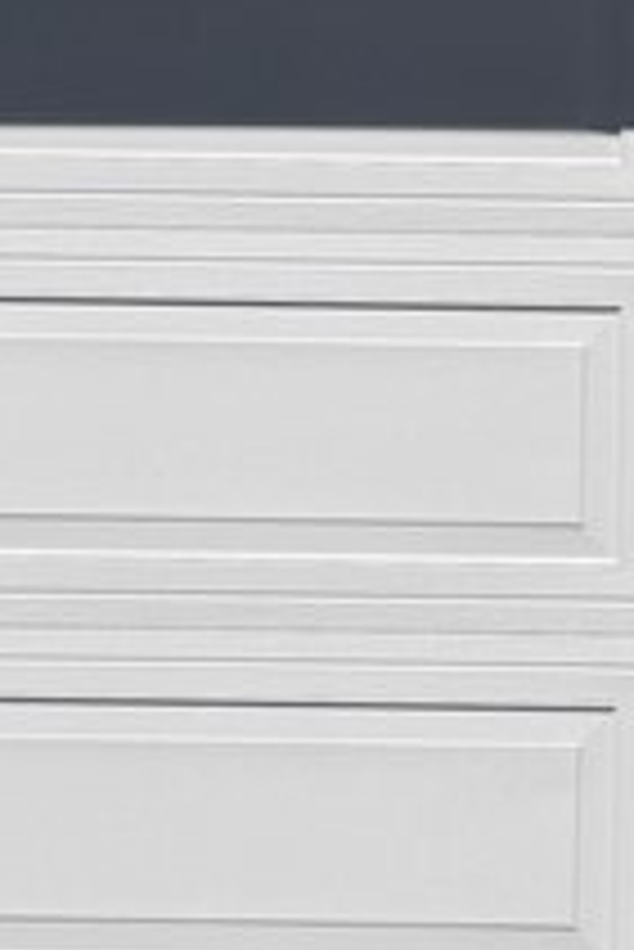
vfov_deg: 16.9
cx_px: 998
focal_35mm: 121
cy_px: 333
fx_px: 3191
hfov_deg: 10.9
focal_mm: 6.76
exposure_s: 1/17544
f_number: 1.78
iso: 80
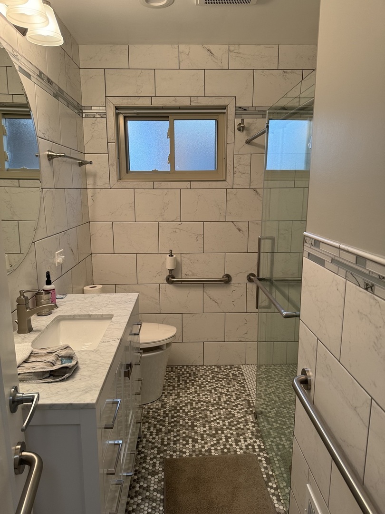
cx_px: 192
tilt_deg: -11.7
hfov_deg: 56.8
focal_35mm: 24
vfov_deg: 71.6
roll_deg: +0.5
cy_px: 257
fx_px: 356
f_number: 1.78
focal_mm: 6.76
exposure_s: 1/120
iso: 80
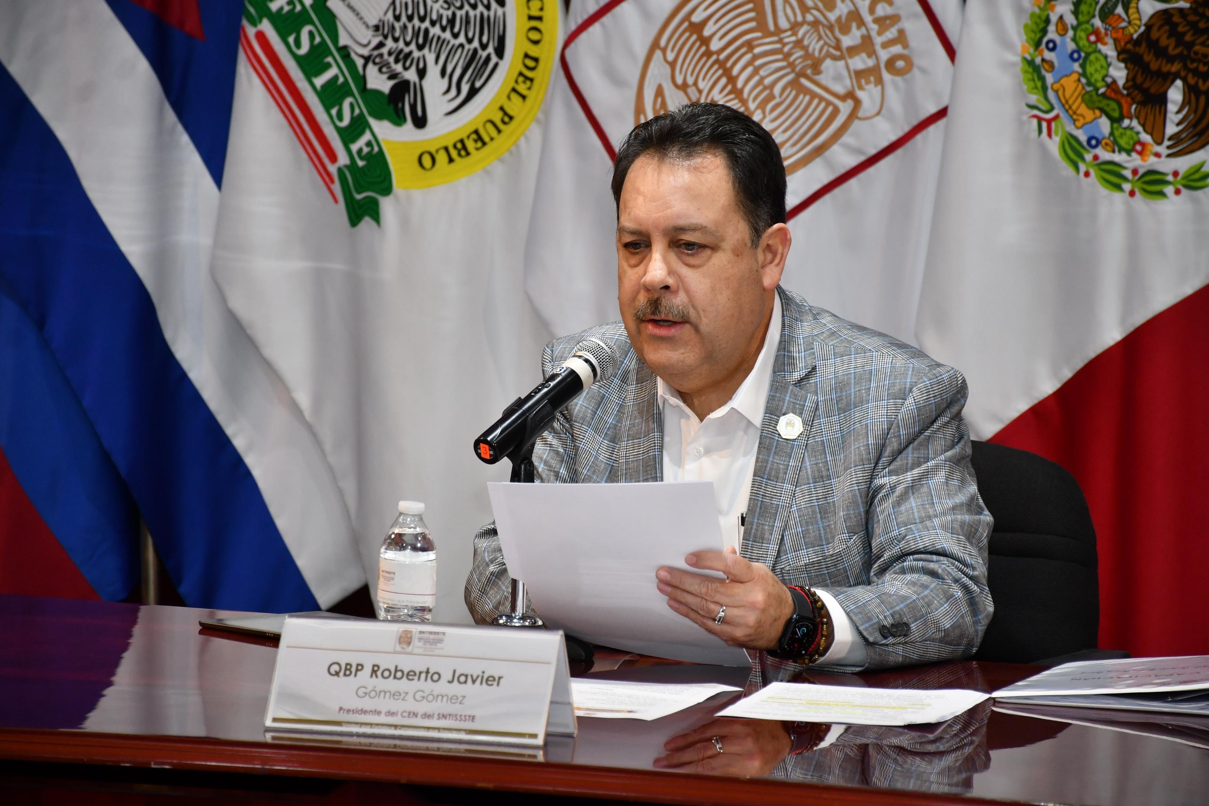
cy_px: 403
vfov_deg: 7.9
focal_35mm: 174
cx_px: 604
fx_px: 5843
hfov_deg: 11.8
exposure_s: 1/100
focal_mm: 116
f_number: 5.6
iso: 1000
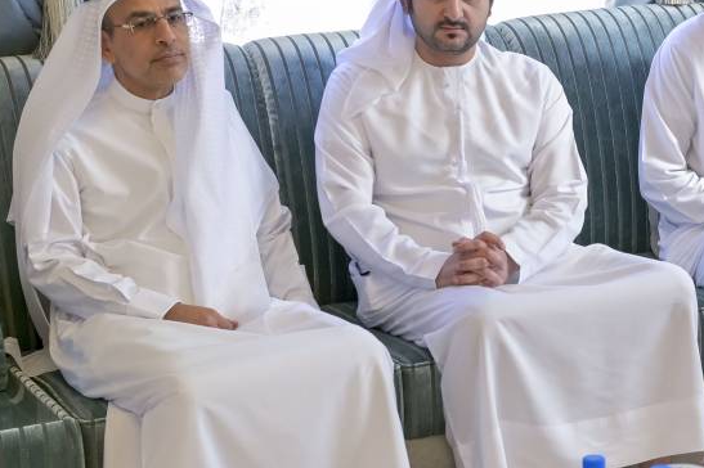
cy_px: 156
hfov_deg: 30.4
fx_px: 1251
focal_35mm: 64
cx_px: 593
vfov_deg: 21.1
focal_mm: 35
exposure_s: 1/160
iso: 1000
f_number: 5
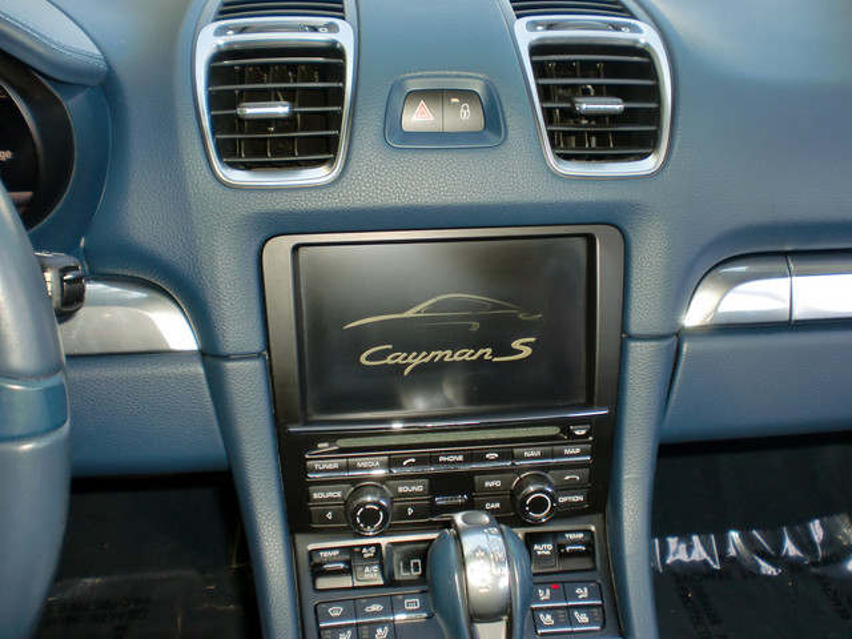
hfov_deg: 52.6
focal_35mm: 35
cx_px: 426
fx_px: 861
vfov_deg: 40.7
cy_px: 320
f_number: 3.1
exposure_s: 1/60
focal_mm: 6.3
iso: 64
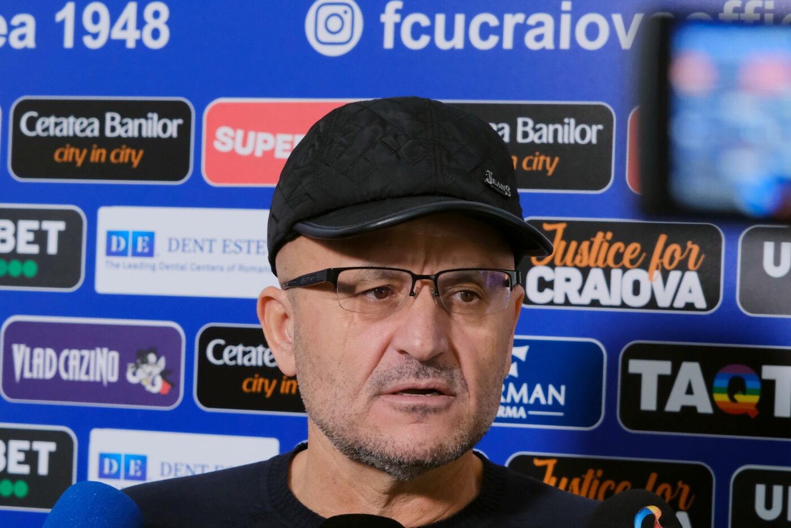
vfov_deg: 11.4
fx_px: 2637
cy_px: 264
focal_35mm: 120
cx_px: 396
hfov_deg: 17.1
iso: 3200
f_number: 5.6
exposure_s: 1/160
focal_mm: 80
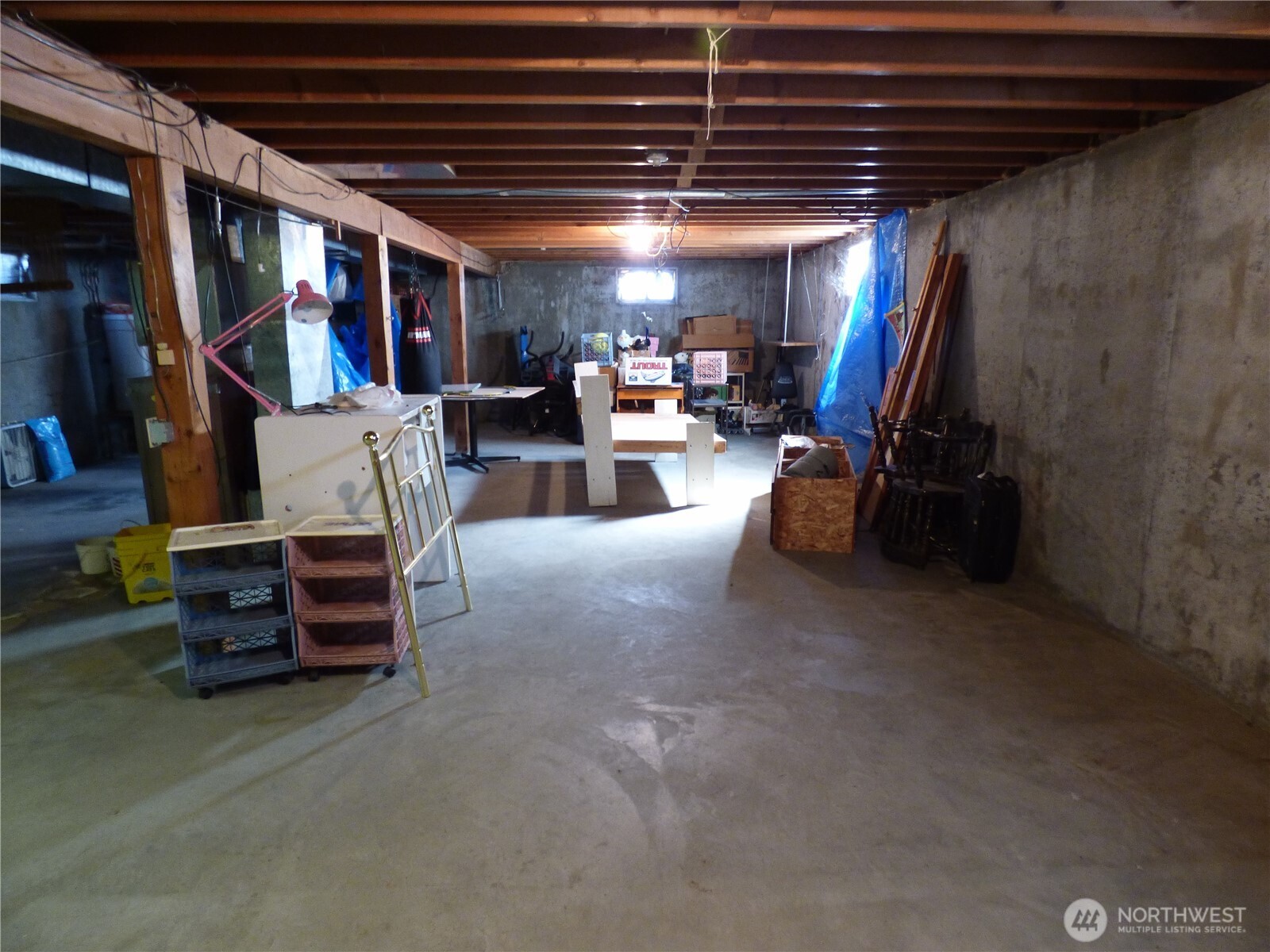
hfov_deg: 81.7
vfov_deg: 66.0
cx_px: 635
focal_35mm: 20
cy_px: 476
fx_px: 734
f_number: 2.8
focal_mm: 3.58
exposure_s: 1/8
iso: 400
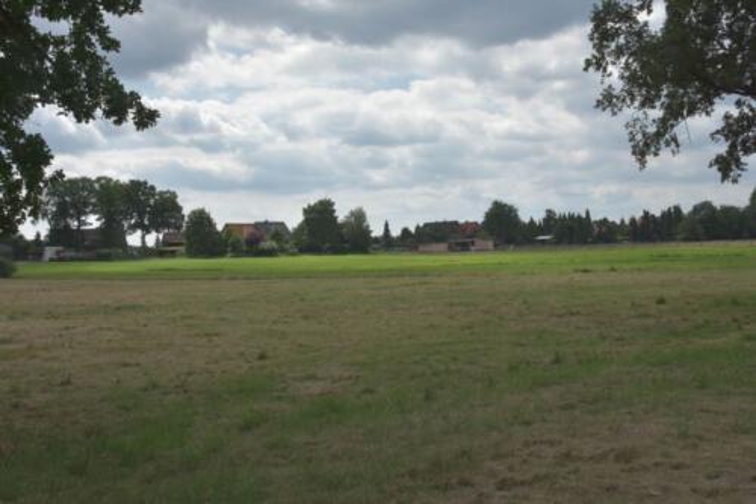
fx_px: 882
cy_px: 252
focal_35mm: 42
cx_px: 378
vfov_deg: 31.9
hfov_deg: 46.4
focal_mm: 28
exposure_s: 1/2000
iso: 1600
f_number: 13
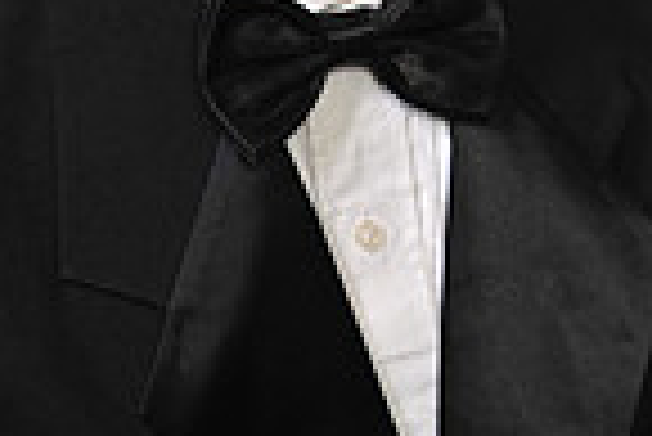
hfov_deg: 4.9
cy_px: -9
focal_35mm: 418
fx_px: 7578
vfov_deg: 3.3
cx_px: 254
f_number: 7.1
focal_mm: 135
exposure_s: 1/125
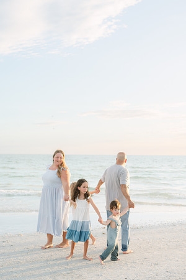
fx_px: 387
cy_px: 140
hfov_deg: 27.0
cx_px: 93
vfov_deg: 39.6
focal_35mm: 50
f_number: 3.2
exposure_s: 1/500
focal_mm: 50
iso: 200
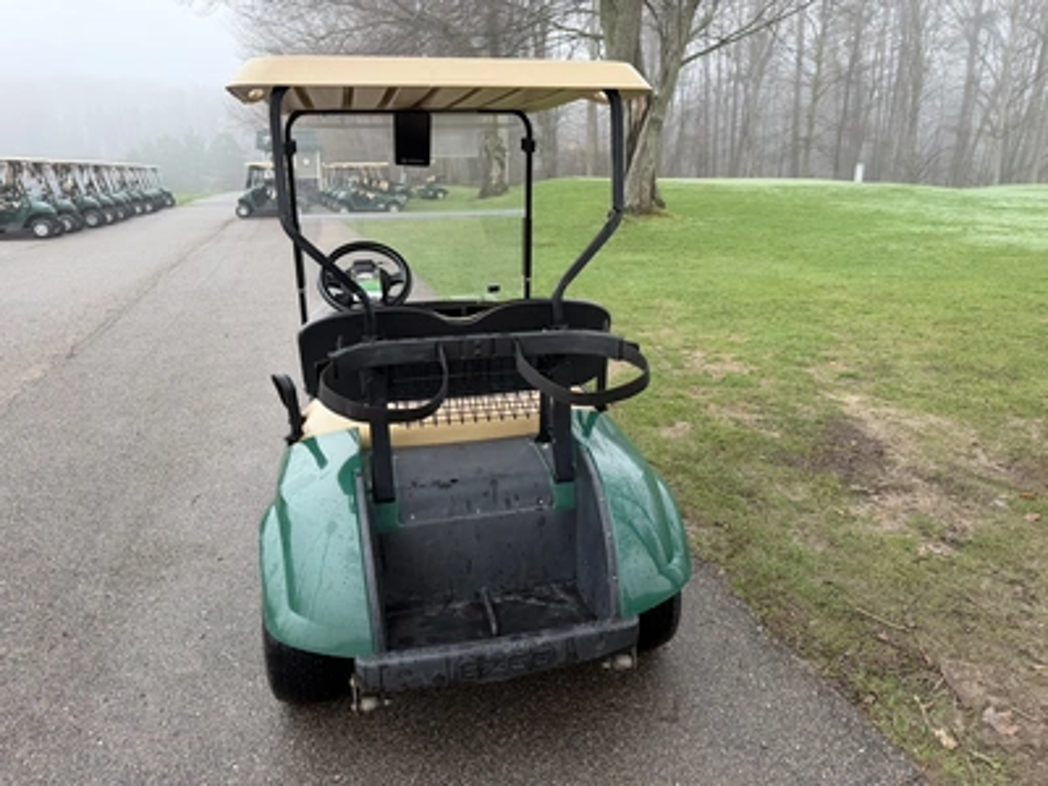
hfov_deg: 71.6
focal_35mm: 24
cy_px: 393
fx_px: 727
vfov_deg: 56.8
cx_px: 524
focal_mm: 6.76
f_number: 1.78
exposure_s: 1/476
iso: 80
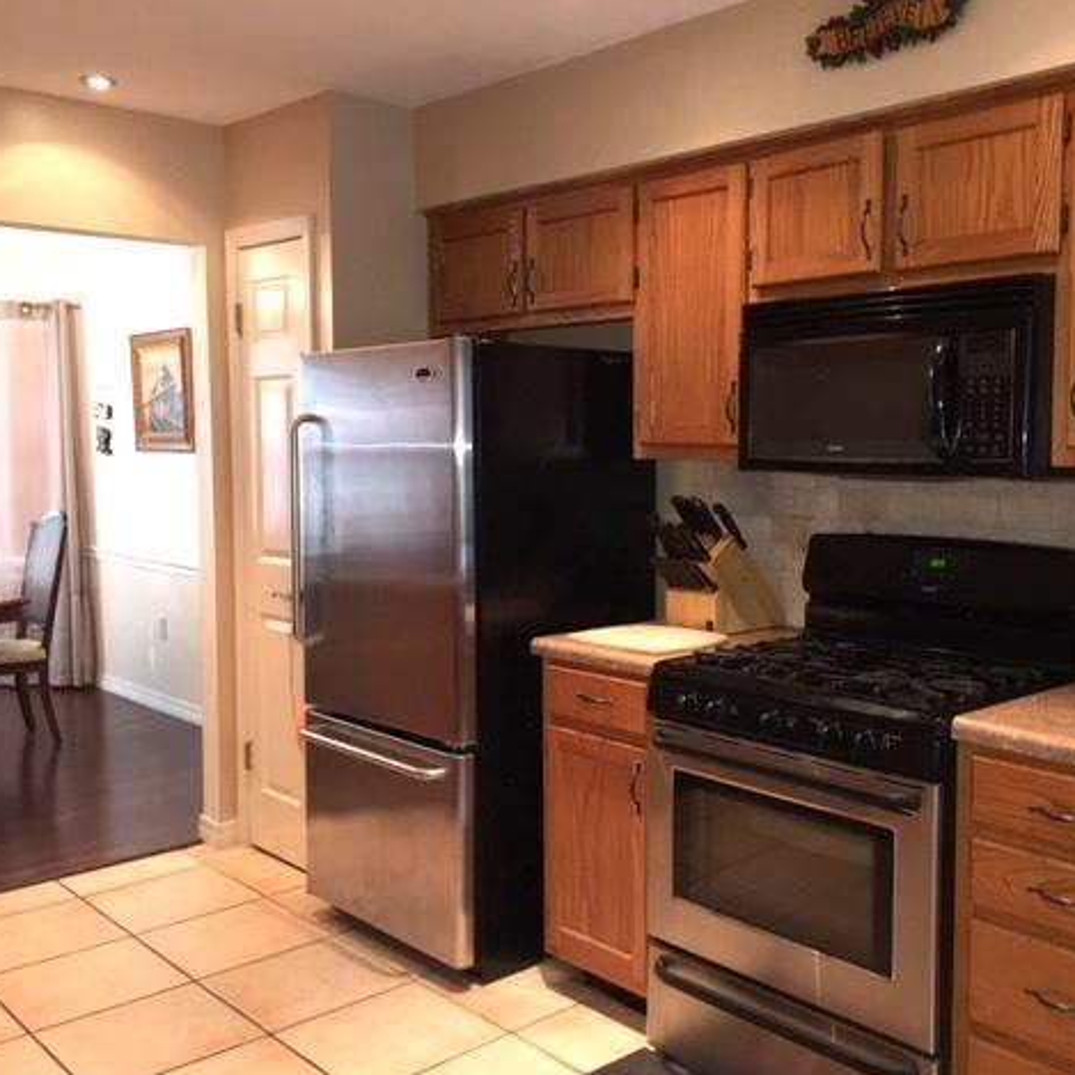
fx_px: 1230
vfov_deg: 47.2
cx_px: 646
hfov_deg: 46.9
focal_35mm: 35
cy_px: 548
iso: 64
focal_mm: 4.15
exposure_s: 1/20
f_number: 2.2
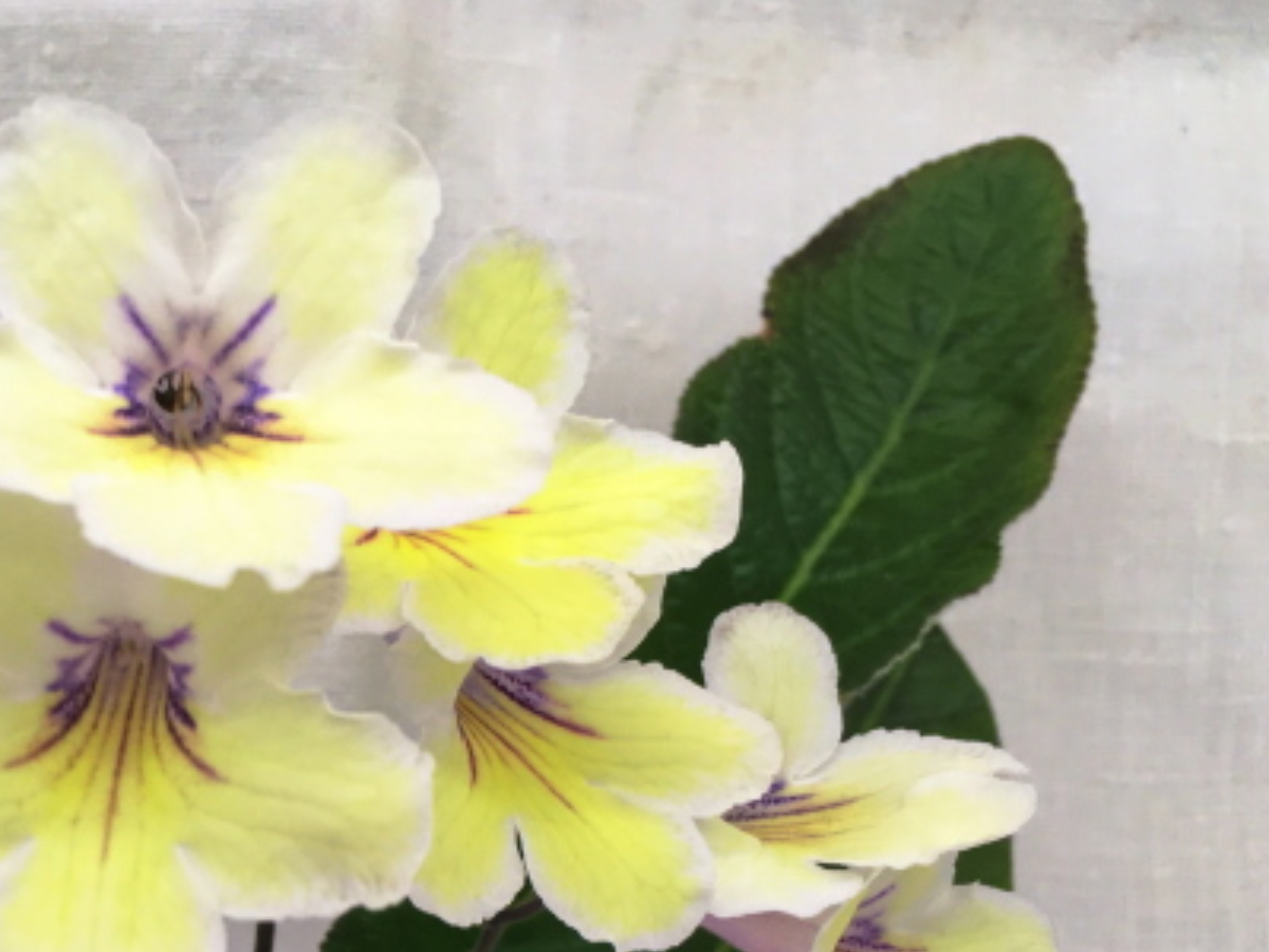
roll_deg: -0.6
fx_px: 2126
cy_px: 869
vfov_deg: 24.5
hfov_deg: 31.7
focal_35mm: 58
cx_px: 127
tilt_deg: -25.7
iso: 32
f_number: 2.2
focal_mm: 4.15
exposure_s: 1/100
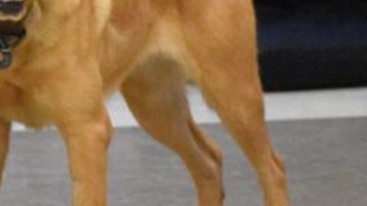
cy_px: -76
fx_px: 8606
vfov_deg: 1.4
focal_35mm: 885
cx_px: -19
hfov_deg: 2.4
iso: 11400
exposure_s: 1/500
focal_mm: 140
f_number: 4.8
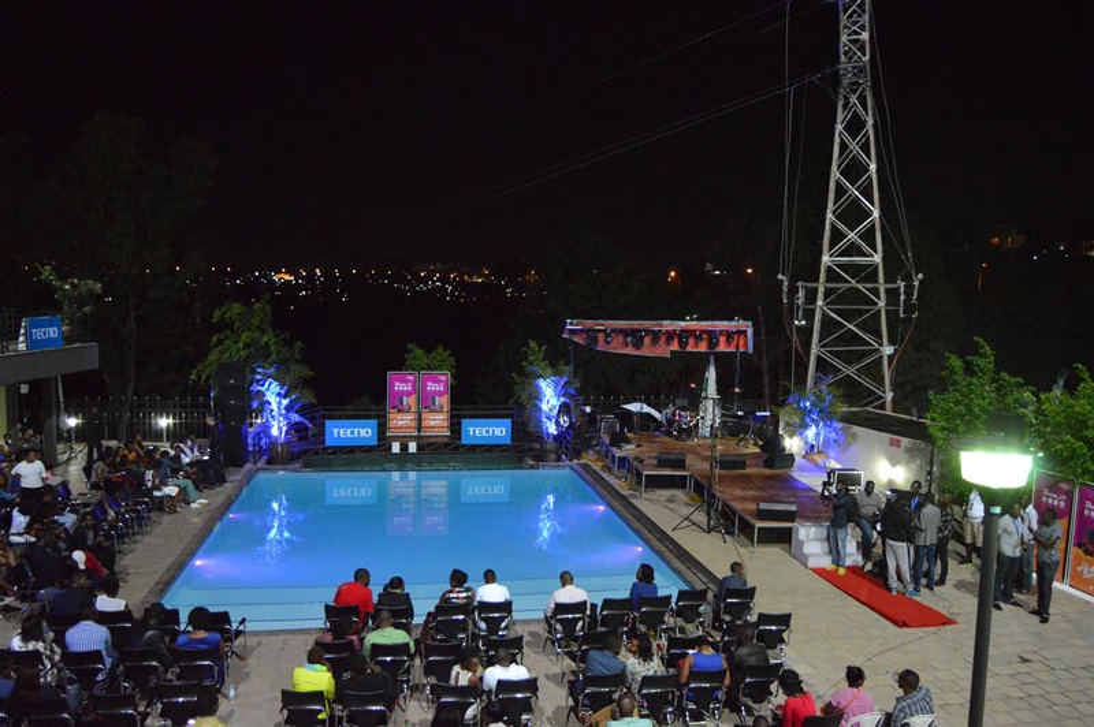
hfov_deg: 67.4
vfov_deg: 47.9
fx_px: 820
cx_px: 547
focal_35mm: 27
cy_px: 364
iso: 6400
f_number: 3.5
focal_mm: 18
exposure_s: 1/30
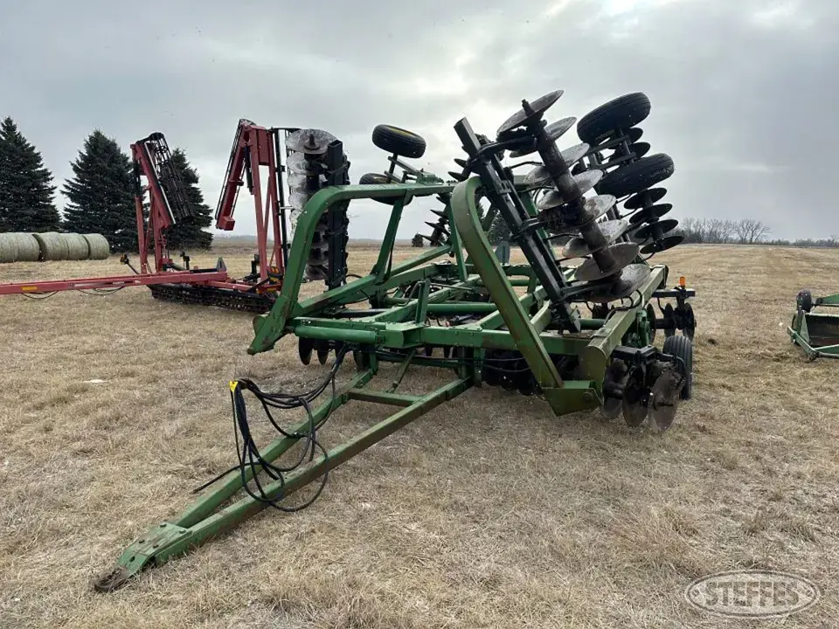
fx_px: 582
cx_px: 420
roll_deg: +0.1
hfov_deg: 71.6
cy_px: 314
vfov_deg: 56.8
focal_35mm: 24
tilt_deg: -2.6
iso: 80
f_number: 1.78
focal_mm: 6.86
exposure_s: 1/1587
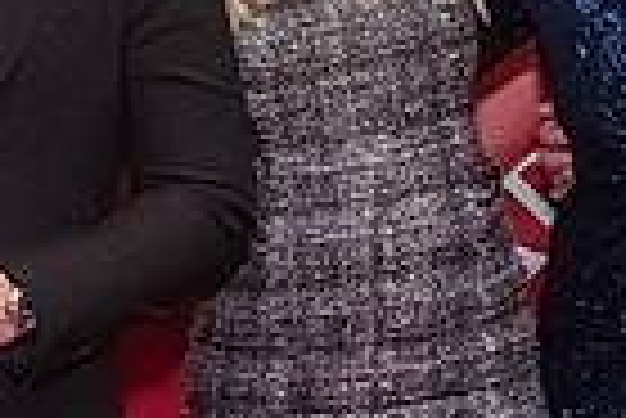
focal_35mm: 161
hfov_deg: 12.7
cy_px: -144
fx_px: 2802
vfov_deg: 8.4
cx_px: 302
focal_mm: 35
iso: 8000
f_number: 5
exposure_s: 1/400
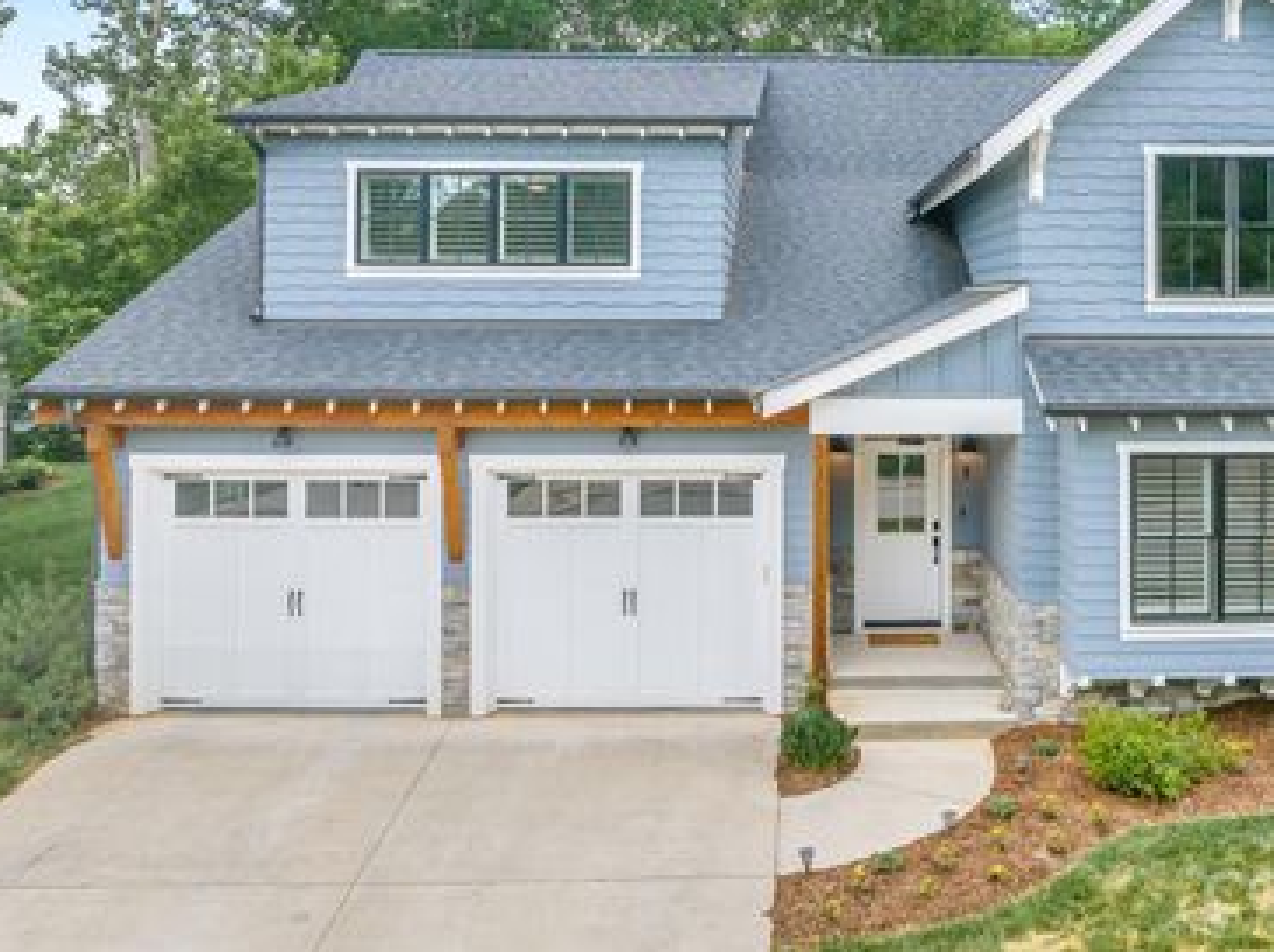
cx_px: 844
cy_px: 301
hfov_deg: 54.4
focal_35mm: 33
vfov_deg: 42.2
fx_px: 1213
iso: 300
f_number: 2.8
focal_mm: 12.29
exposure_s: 1/640
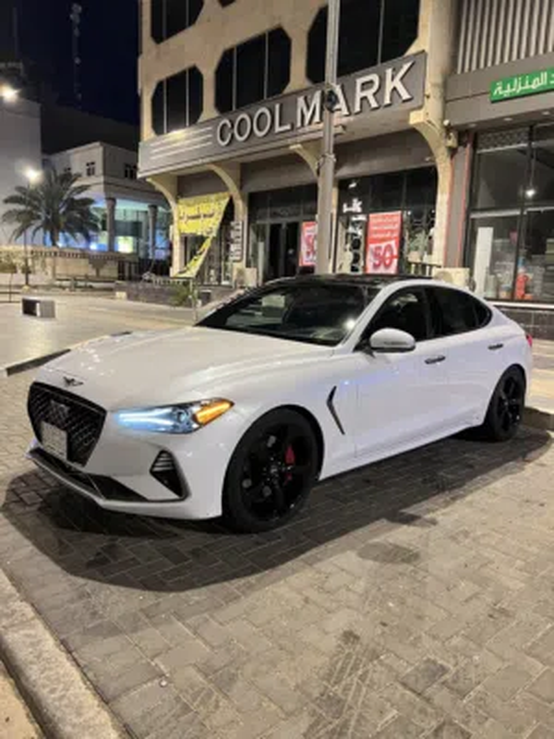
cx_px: 277
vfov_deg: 67.3
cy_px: 370
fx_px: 555
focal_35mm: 26
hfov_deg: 53.1
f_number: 1.5
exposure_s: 1/48
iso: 320
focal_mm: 5.7
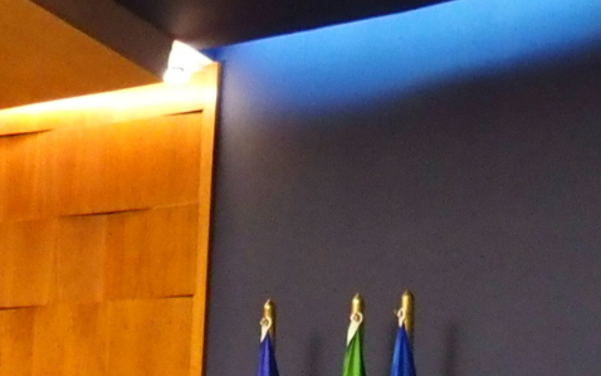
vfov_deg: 7.7
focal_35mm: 159
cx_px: 269
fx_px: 2605
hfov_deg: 13.2
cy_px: 921
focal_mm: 7.4
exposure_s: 1/50
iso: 1000
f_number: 2.8
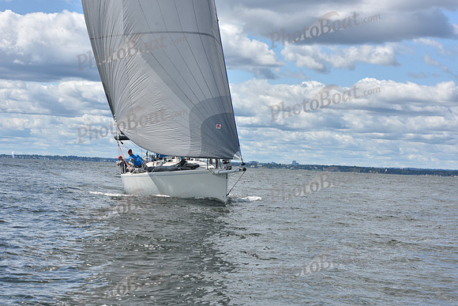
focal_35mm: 82
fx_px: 1043
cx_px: 229
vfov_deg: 16.7
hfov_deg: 24.8
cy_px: 153
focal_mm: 82
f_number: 10
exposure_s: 1/800
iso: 250
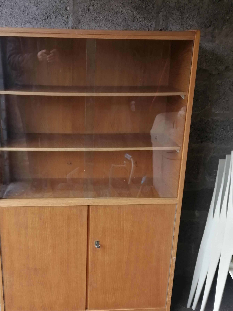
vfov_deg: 42.7
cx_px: 88
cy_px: 188
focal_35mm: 44
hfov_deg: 32.7
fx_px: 395
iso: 50
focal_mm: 5.4
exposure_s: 1/50
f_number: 1.8
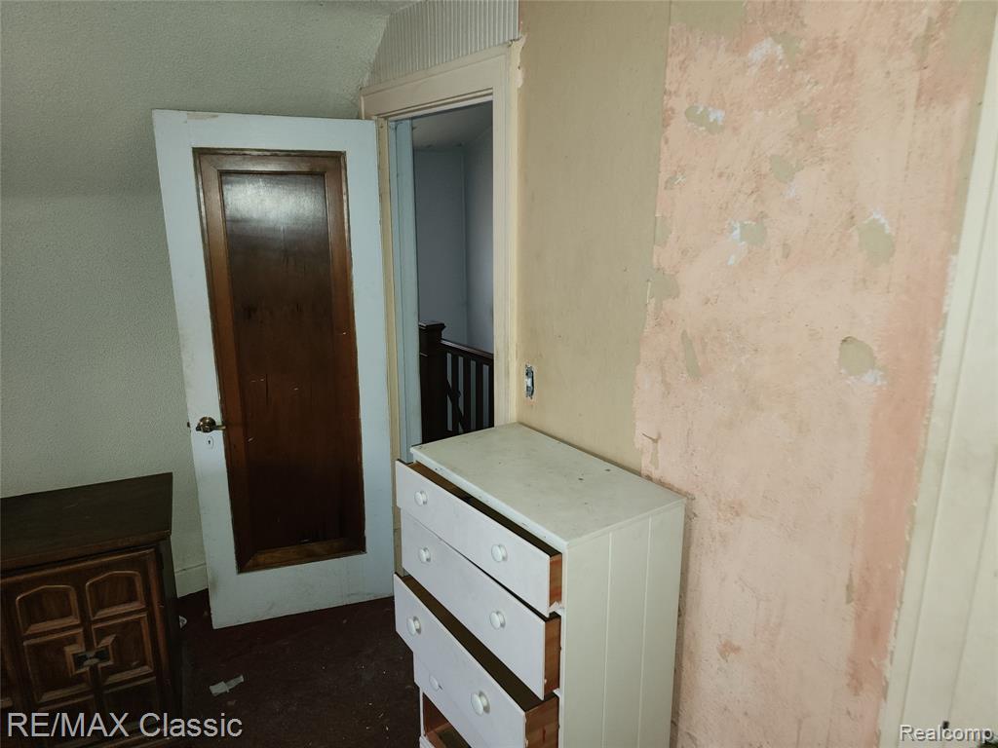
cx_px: 499
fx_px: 663
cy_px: 374
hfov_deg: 73.9
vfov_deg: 58.9
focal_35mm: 23
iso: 125
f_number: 1.8
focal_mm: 6.4
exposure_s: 1/17.2
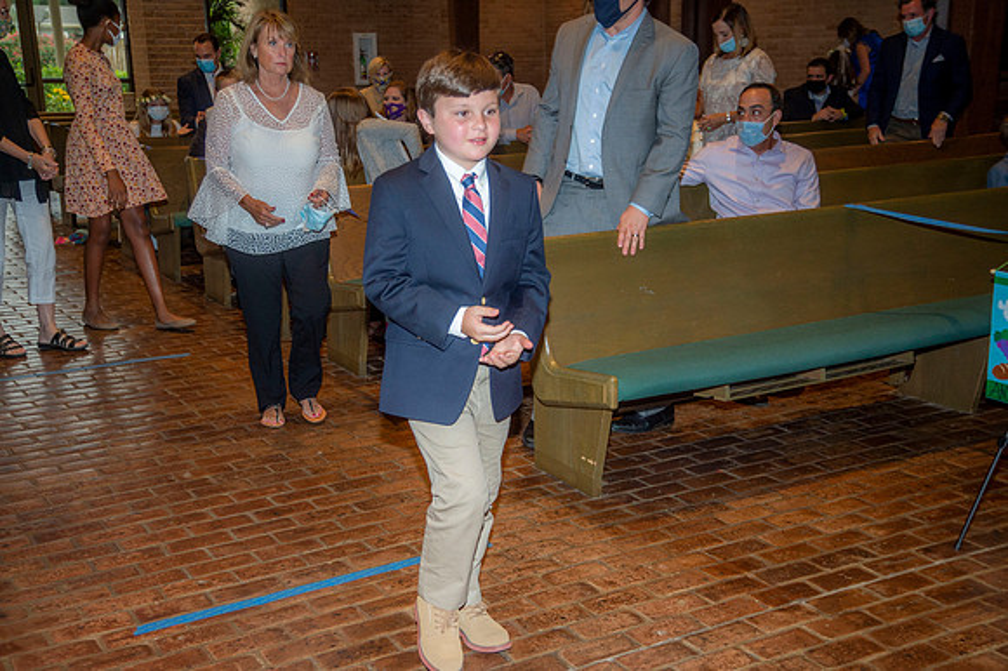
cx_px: 504
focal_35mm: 48
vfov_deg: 28.0
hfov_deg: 41.1
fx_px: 1343
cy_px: 336
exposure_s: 1/200
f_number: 5.6
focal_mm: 48
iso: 1600
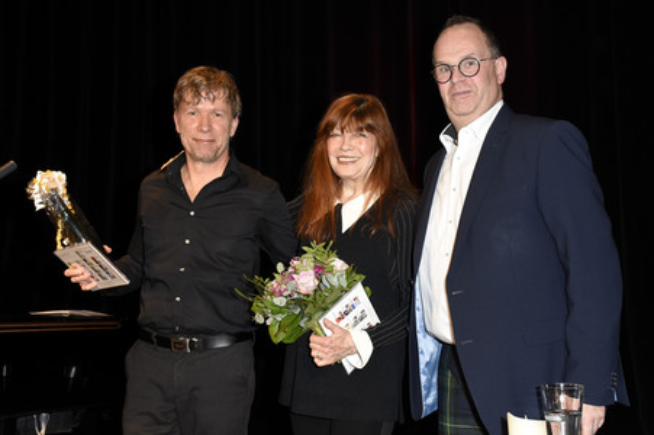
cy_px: 218
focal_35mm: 51
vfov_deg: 26.4
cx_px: 327
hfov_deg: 38.9
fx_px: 926
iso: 1000
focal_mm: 34
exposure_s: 1/100
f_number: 6.3
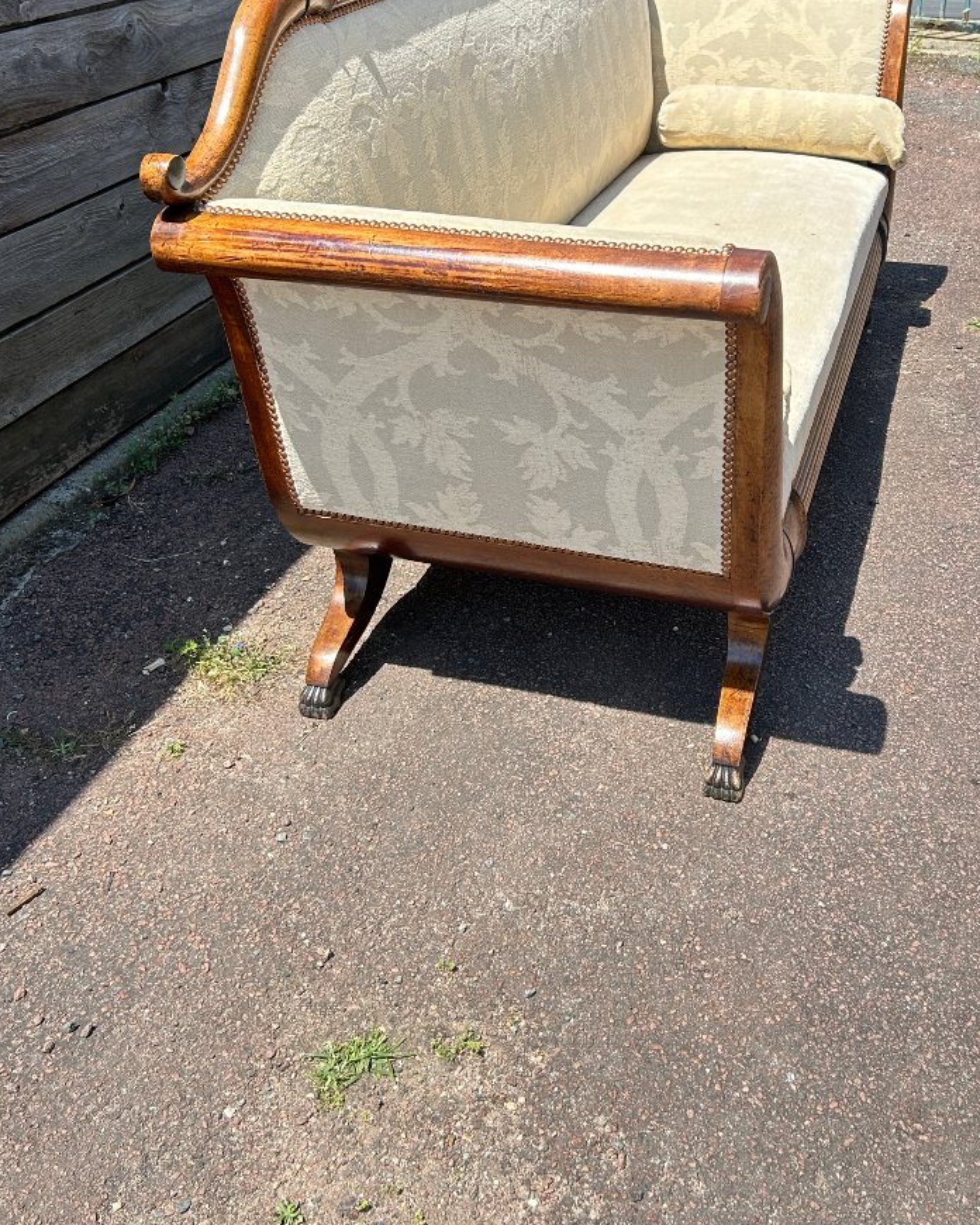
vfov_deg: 51.0
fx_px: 1269
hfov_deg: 42.1
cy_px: 465
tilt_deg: -29.0
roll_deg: +0.9
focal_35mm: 35
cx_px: 556
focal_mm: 5.7
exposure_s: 1/1431
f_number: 1.5
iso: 50
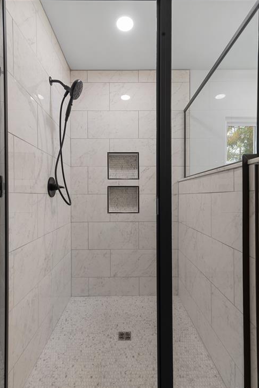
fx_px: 194
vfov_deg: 90.0
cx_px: 127
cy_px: 189
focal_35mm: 18
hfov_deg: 67.4
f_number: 9
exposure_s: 1/10
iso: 320
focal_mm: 17
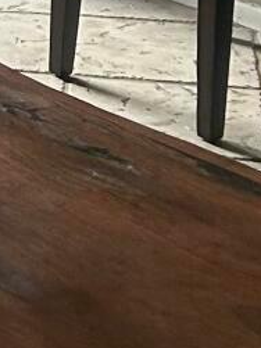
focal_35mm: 207
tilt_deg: -12.5
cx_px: -404
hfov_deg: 6.7
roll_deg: +1.4
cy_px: -252
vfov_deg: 9.2
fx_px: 2083
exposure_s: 1/121
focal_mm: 5.7
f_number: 1.5
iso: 125
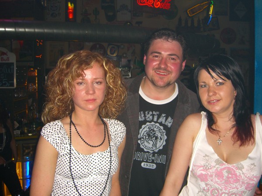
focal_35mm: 38
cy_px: 98
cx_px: 131
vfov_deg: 37.7
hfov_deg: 49.0
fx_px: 288
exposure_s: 1/60
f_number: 2.8
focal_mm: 7.9
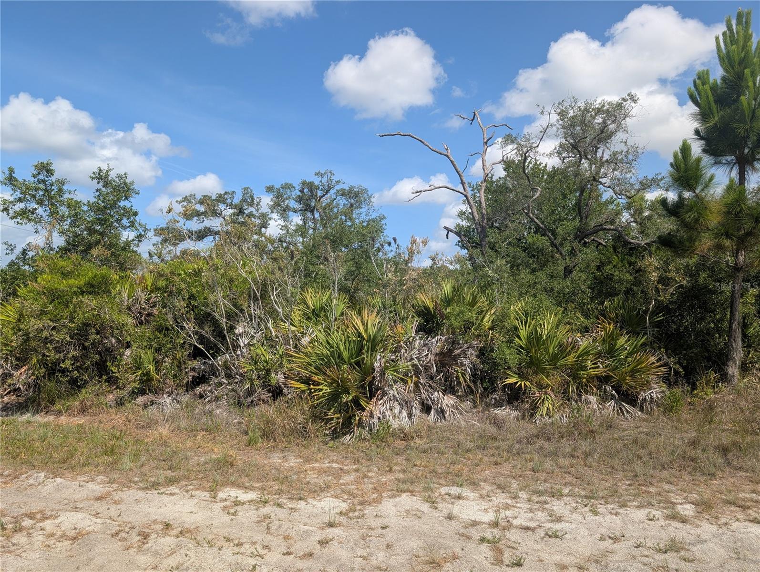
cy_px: 286
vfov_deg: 56.9
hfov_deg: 71.5
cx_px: 380
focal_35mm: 24
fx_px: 528
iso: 23
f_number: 1.68
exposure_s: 1/1073
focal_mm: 6.9
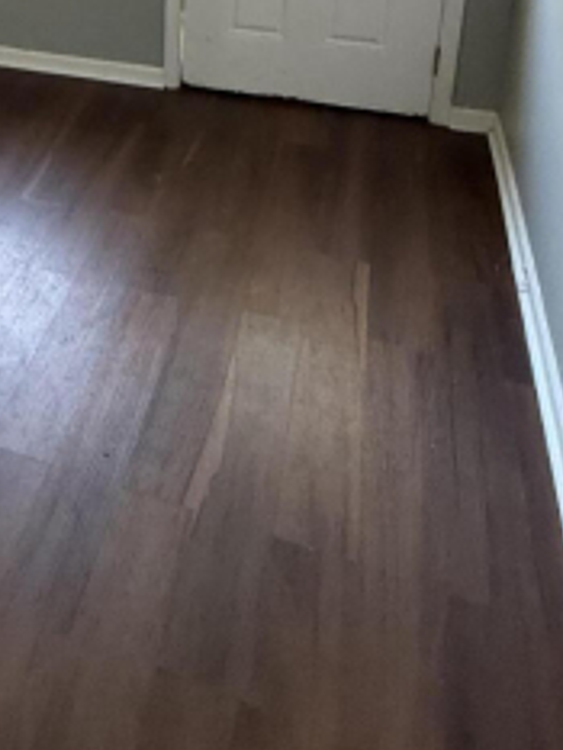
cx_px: 32
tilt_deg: -13.8
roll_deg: +2.8
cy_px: -18
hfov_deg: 33.6
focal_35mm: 40
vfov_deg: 40.4
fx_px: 867
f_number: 2.2
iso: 400
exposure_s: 1/60
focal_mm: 2.22
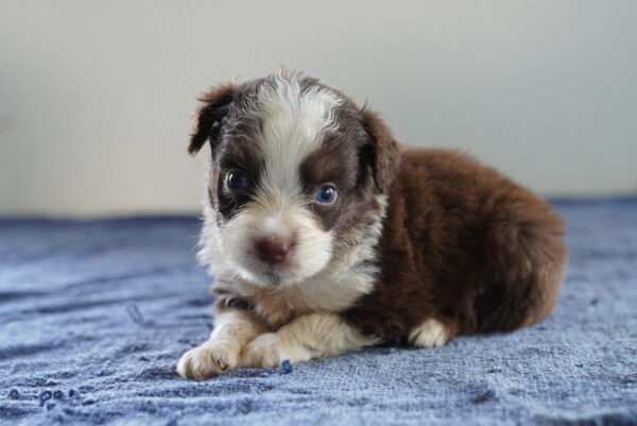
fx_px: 1142
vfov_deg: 21.1
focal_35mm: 64
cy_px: 213
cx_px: 318
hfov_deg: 31.2
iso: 1600
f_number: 4
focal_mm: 43
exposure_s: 1/160
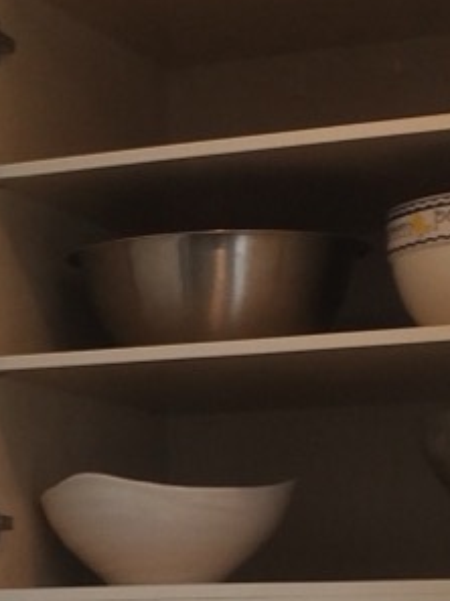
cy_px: 633
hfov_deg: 8.7
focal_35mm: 162
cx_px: -424
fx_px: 2808
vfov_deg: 12.0
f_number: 2.2
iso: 40
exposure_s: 1/60
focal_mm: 4.12
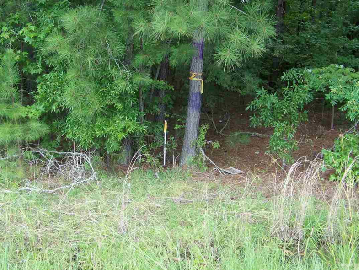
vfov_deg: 33.6
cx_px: 182
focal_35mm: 43
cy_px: 119
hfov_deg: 43.8
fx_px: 446
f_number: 2.8
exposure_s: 1/100
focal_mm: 5.85
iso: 64
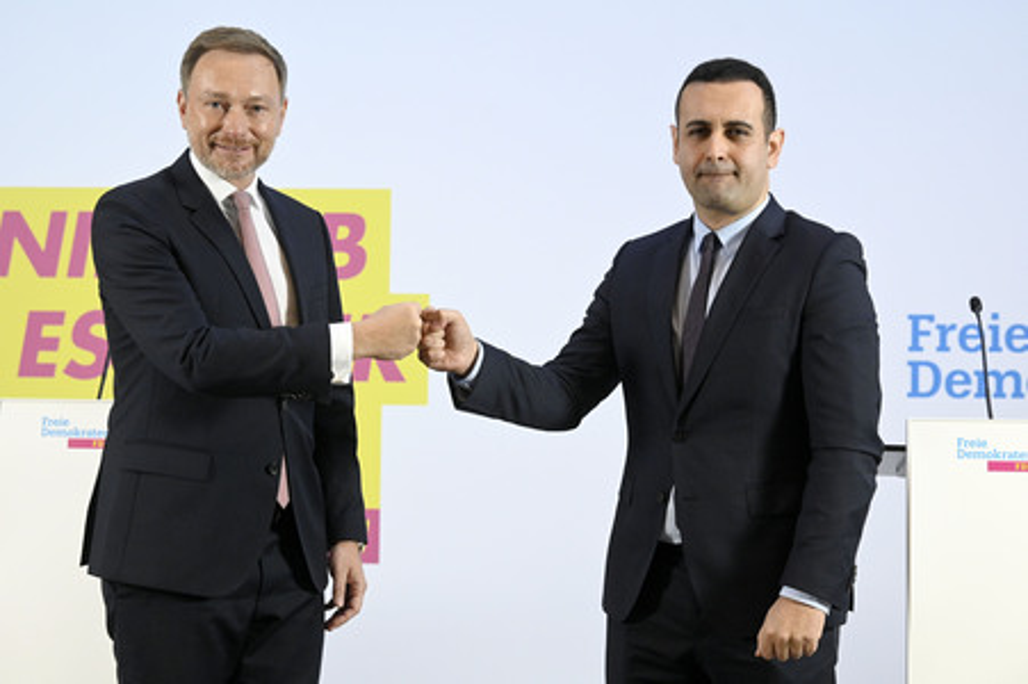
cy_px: 342
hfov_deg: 28.9
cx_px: 514
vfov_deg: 19.4
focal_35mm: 70
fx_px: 1997
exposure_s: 1/320
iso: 5000
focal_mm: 70
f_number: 5.6
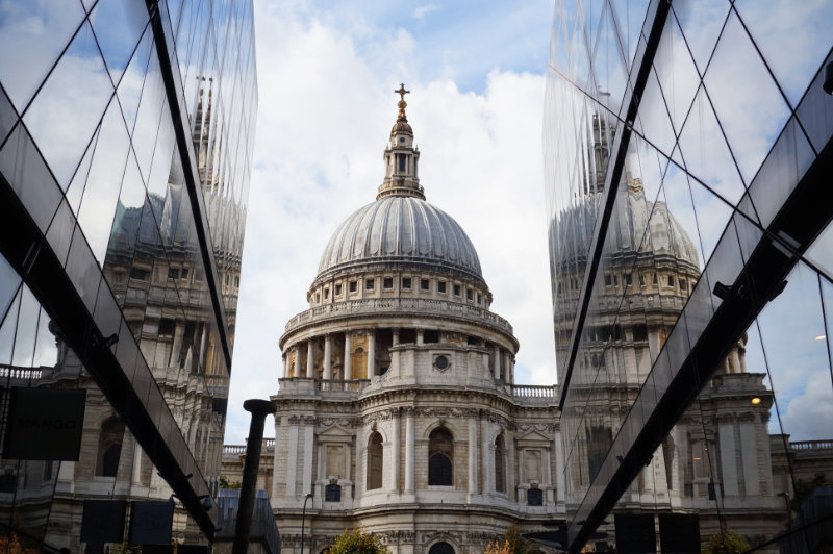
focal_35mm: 44
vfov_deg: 30.8
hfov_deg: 45.0
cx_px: 416
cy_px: 277
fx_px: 1006
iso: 100
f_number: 13
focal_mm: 29
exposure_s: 1/80
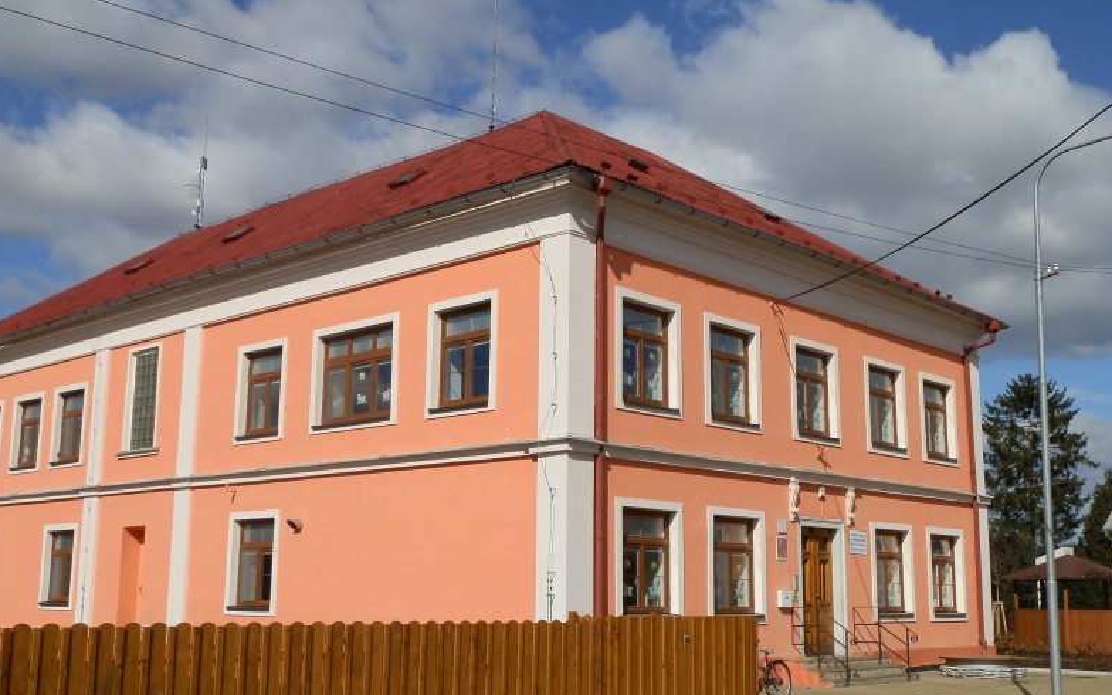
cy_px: 377
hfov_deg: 49.3
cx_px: 560
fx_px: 1212
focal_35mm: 40
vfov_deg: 32.0
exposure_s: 1/320
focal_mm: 6.78
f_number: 10.1
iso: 64
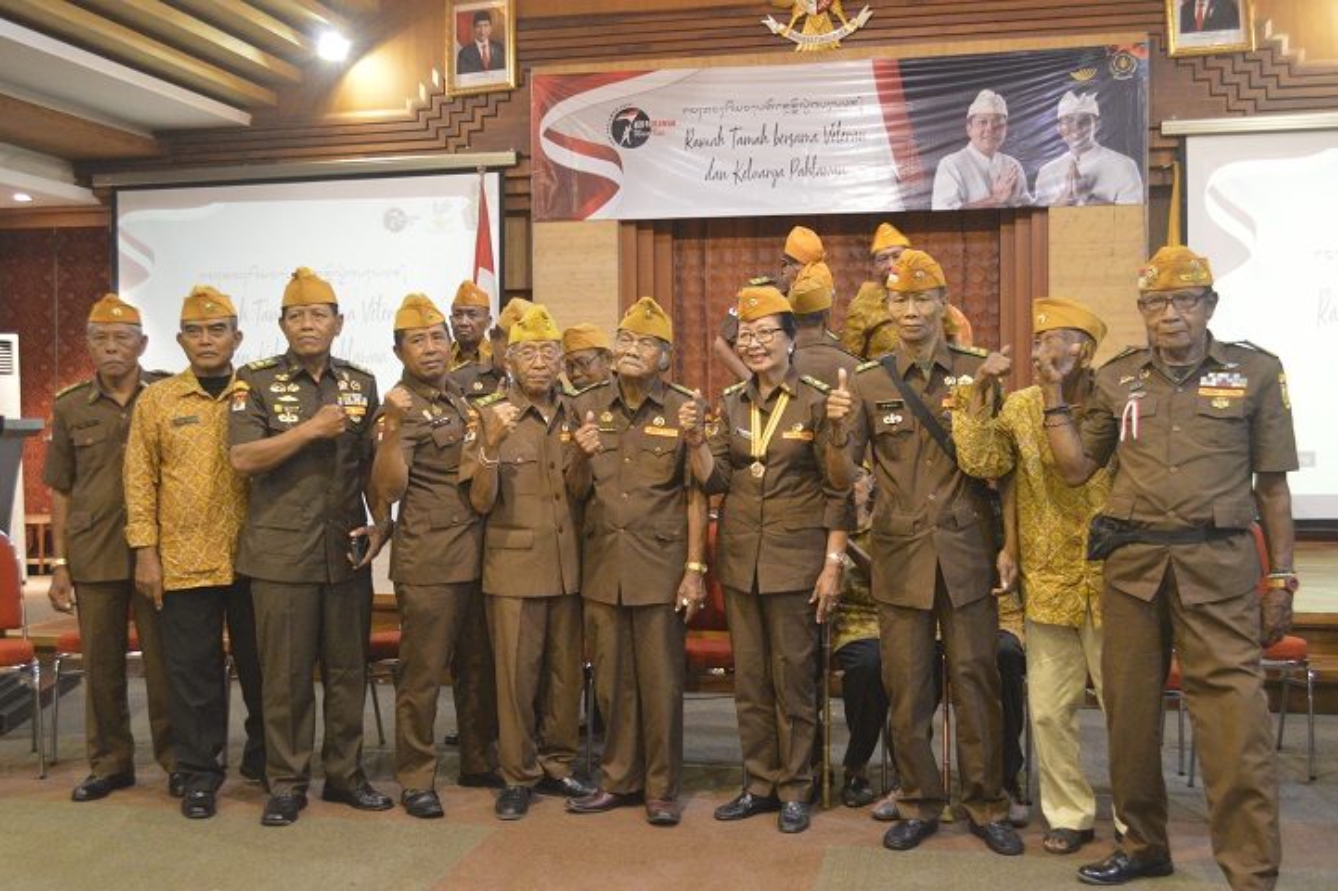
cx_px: 669
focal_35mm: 39
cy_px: 446
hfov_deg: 49.6
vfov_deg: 34.2
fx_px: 1449
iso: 3200
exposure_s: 1/15
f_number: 4.2
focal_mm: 26
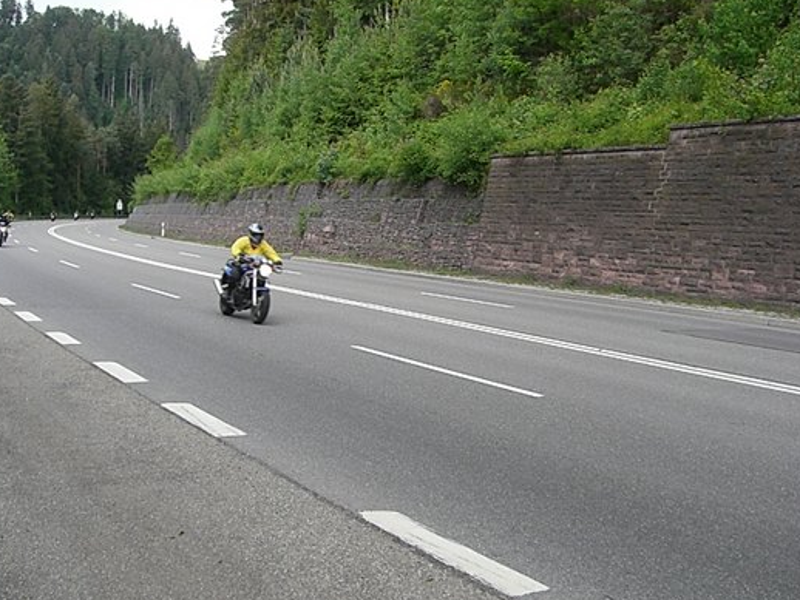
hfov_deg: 42.9
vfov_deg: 32.9
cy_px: 301
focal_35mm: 44
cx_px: 368
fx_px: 1017
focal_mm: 6.2
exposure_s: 1/250
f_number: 4.3
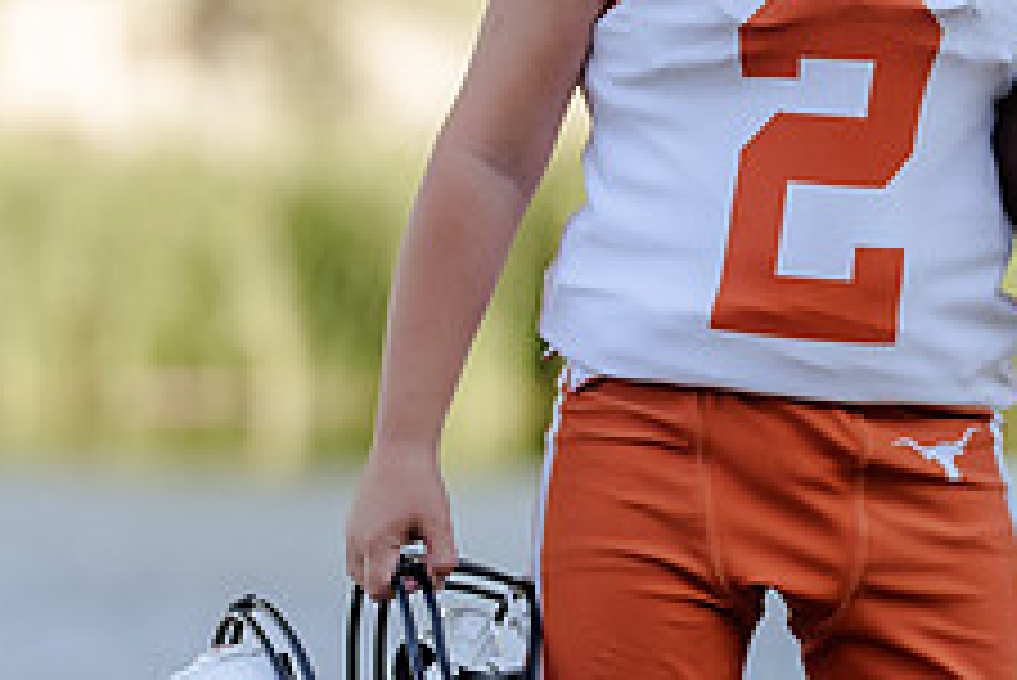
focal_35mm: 328
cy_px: 79
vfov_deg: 4.2
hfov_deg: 6.3
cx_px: 904
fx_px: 9272
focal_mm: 122
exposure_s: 1/320
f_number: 3.2
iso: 125
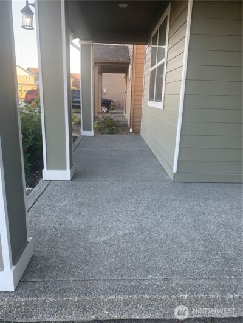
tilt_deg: -12.4
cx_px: 122
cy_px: 162
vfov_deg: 67.3
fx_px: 243
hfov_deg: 53.1
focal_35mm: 26
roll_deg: -1.4
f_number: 1.8
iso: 40
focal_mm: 4.25
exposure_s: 1/121
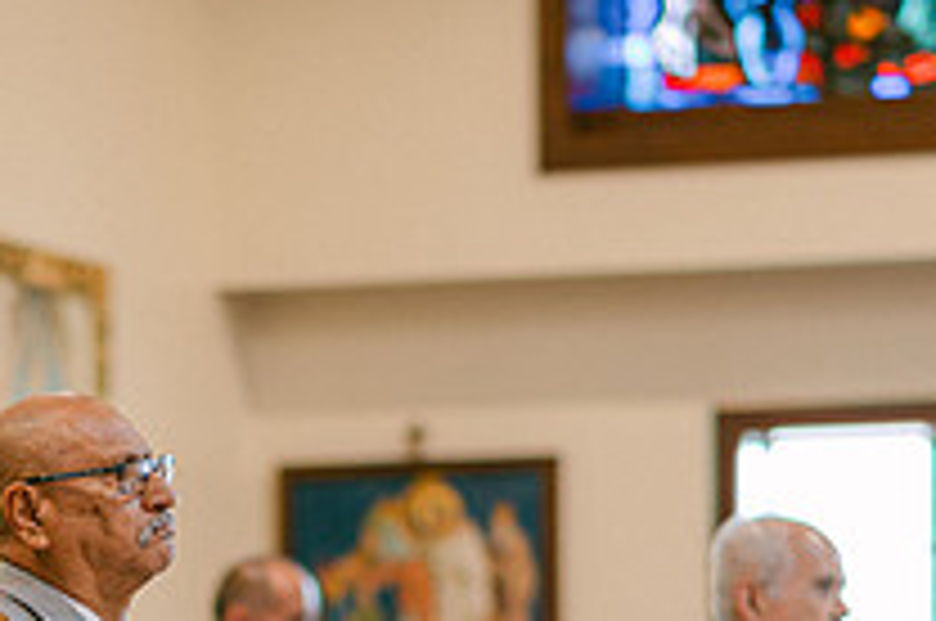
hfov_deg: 8.6
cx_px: 220
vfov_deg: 5.7
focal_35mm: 240
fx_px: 6230
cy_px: 819
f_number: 1.8
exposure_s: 1/125
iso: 400
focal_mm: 85
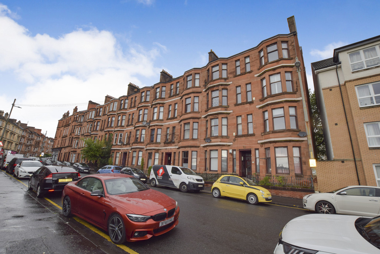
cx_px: 190
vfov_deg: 77.3
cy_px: 127
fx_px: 158
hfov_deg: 100.4
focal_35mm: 15
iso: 100
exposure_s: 1/160
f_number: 6.3
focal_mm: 10
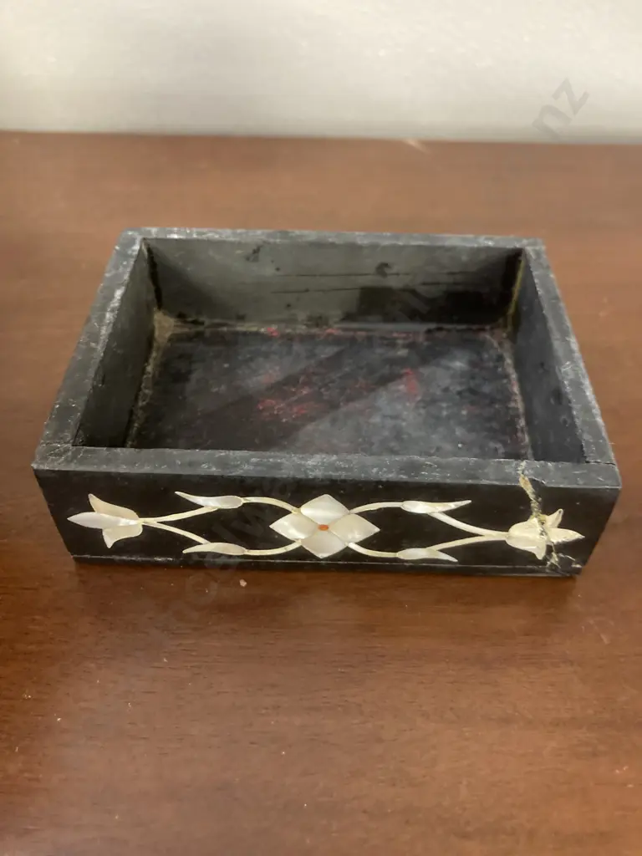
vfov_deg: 63.4
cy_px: 428
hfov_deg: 49.7
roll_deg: -4.0
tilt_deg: -44.9
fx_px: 692
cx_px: 321
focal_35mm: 28
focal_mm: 3.99
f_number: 1.8
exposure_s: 1/25
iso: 500
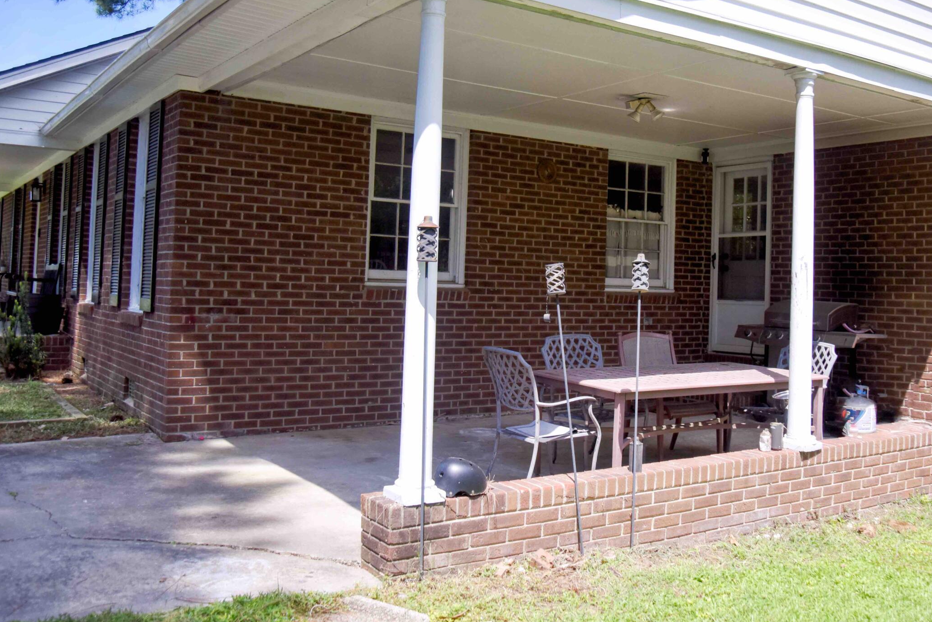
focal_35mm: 35
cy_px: 239
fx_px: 906
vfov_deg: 37.7
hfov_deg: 53.9
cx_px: 577
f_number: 3.5
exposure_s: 1/6400
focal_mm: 24
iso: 1000
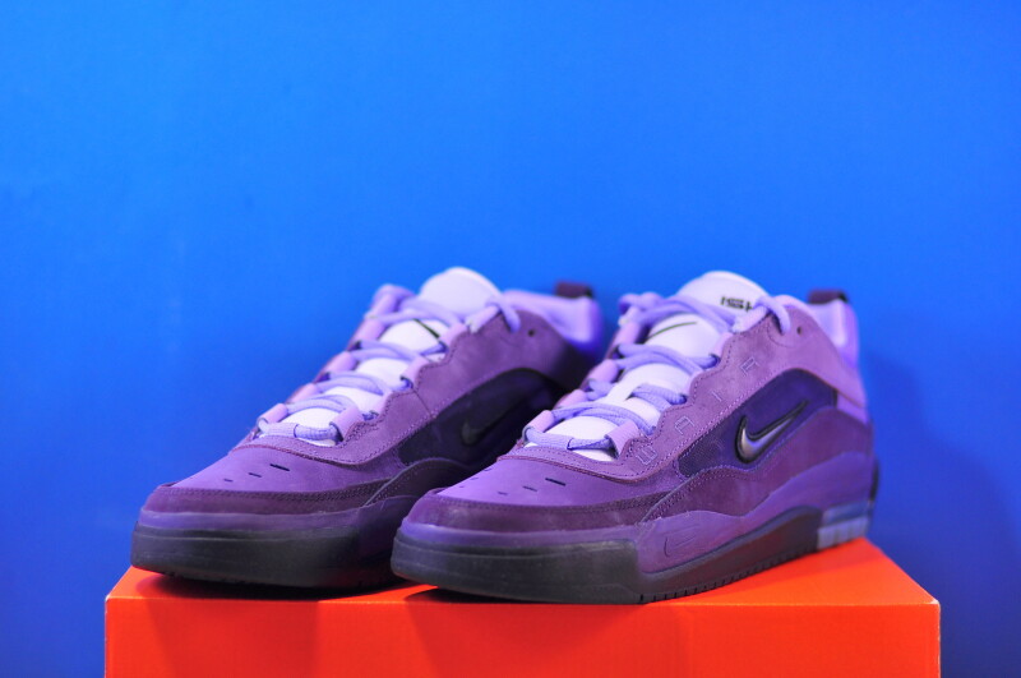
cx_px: 510
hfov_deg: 27.0
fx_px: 2124
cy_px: 339
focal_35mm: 75
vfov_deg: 18.1
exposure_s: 1/320
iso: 250
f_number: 2
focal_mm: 50
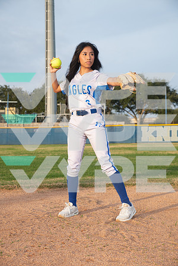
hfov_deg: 24.6
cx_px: 89
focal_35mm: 55
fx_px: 408
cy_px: 133
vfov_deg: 36.2
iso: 200
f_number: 6.3
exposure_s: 1/320
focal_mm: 55
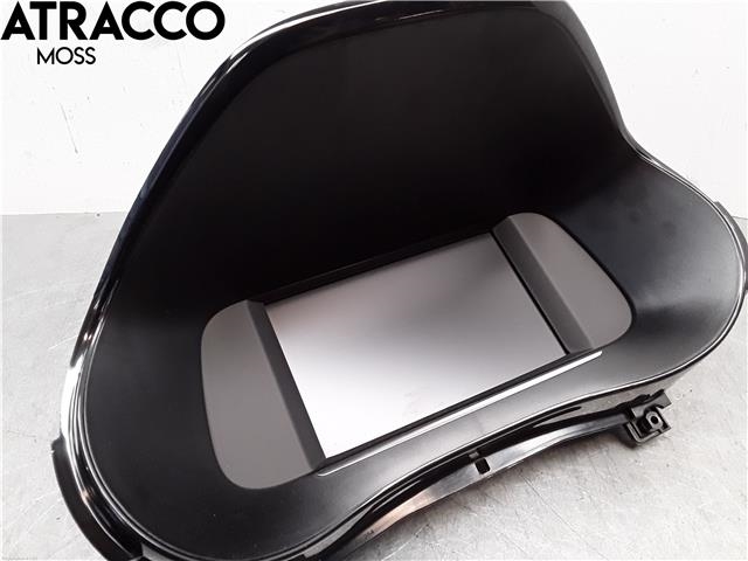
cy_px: 280
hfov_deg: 63.4
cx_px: 374
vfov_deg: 49.7
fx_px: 605
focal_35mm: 28
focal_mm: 2.91
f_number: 1.9
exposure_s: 1/100
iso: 100
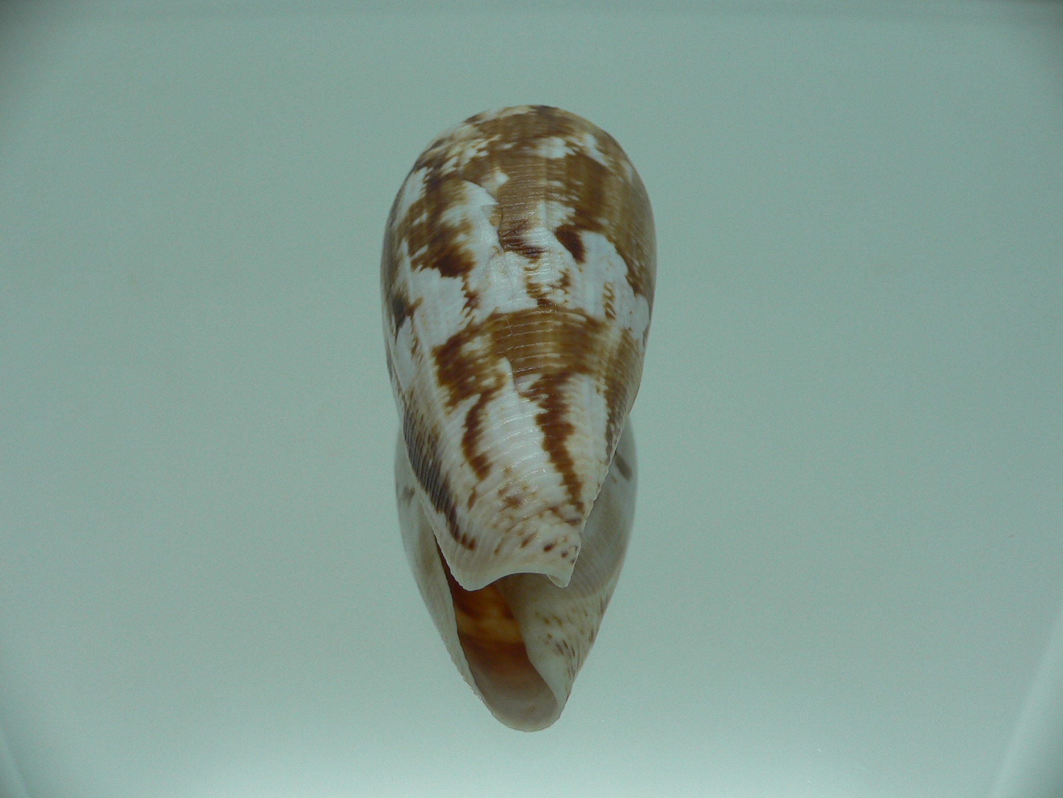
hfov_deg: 52.6
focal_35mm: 35
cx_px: 532
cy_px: 399
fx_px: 1075
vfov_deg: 40.7
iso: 80
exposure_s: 1/80
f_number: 2.8
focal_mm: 4.6
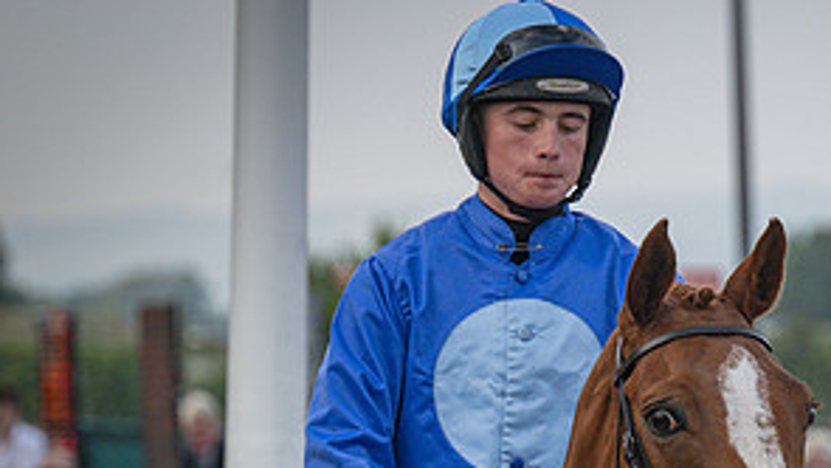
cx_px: 932
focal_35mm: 438
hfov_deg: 4.9
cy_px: 492
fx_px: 9652
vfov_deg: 2.8
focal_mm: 140
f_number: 4
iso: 400
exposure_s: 1/1250
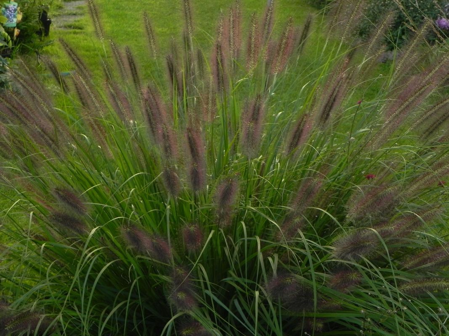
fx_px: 1102
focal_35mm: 85
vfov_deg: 17.4
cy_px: 168
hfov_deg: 23.0
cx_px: 224
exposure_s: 1/30
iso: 160
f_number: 4.5
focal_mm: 15.1
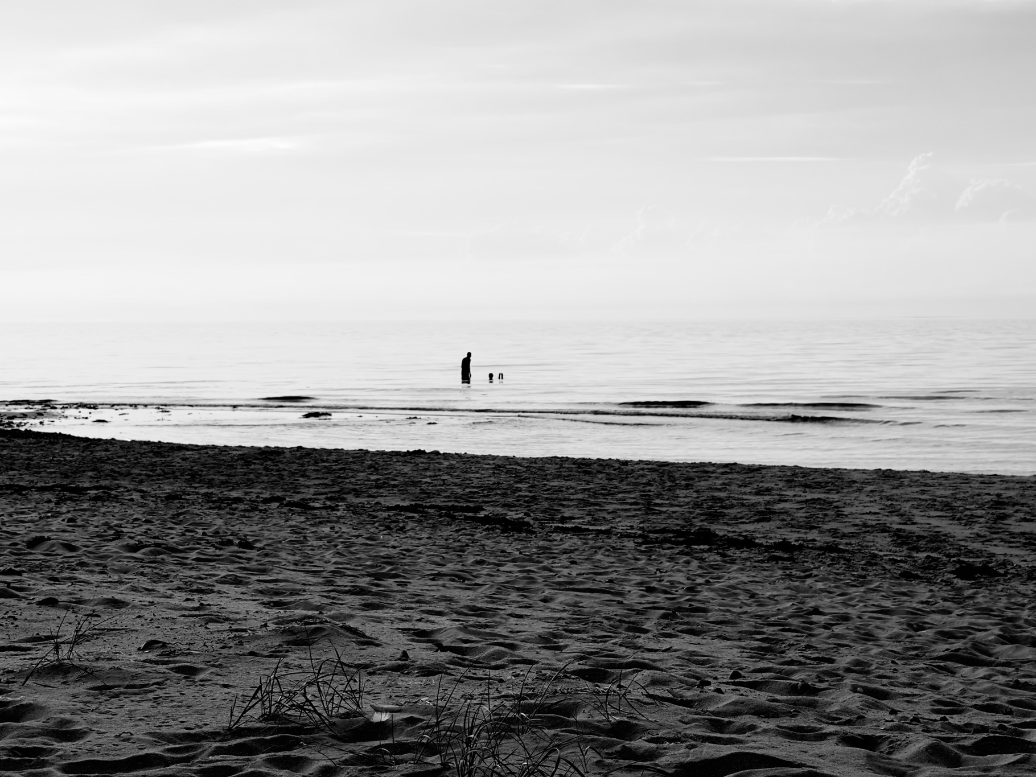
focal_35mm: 48
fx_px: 1437
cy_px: 388
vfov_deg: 30.3
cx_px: 518
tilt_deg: -2.7
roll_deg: +0.4
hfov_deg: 39.7
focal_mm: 6.76
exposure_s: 1/20408
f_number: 1.78
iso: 64
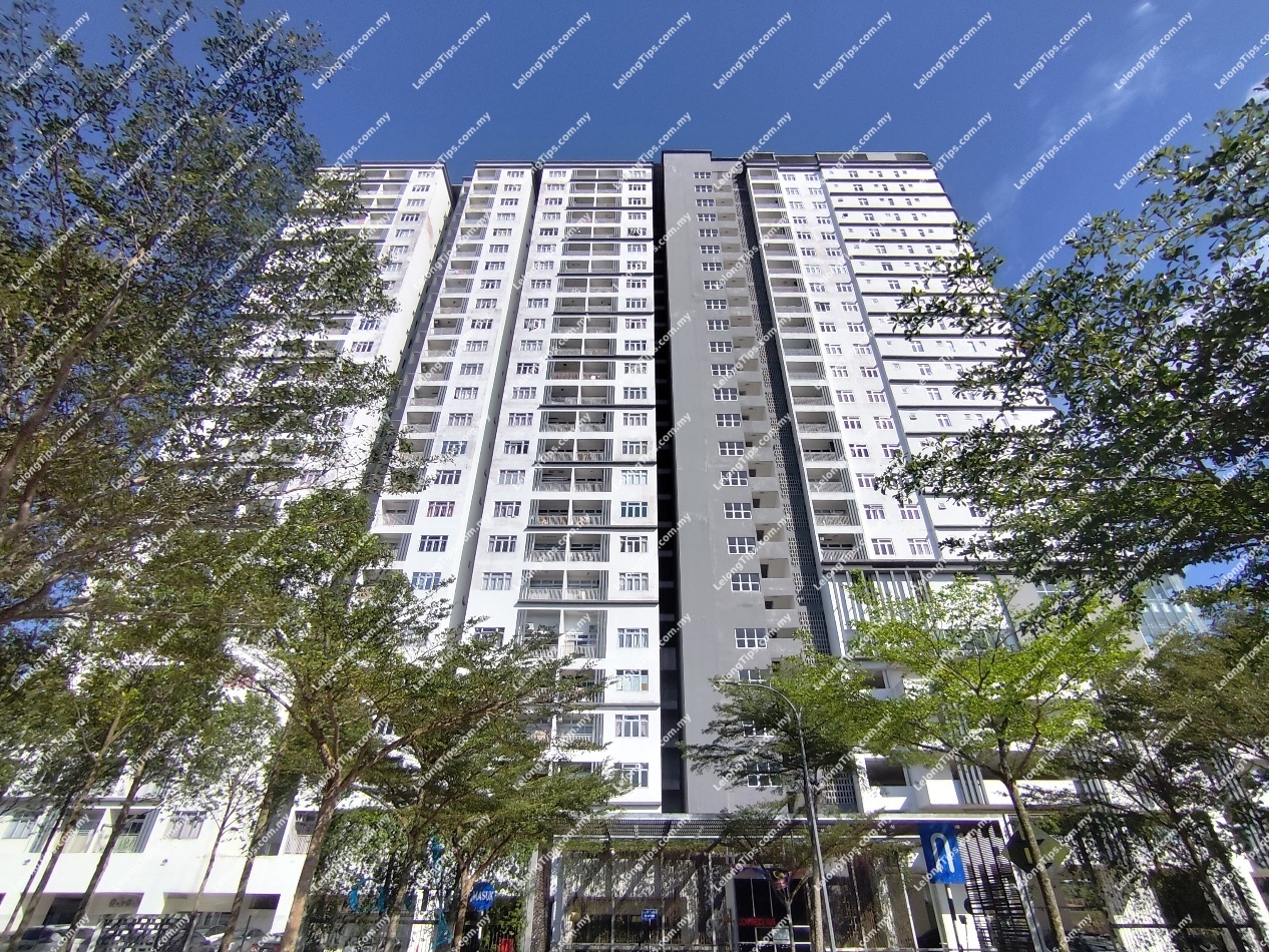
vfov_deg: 78.1
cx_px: 634
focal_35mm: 16
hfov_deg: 94.5
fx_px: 587
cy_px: 476
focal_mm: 1.65
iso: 50
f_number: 2.2
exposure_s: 1/2529
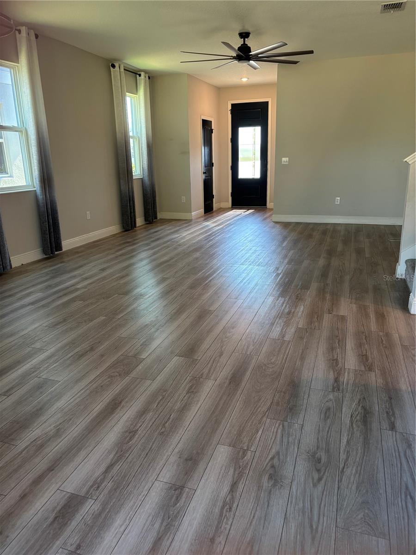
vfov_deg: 67.3
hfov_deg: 53.1
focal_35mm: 26
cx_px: 208
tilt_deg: -13.7
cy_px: 278
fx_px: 417
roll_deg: +1.9
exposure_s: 1/74
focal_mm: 5.96
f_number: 1.6
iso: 125
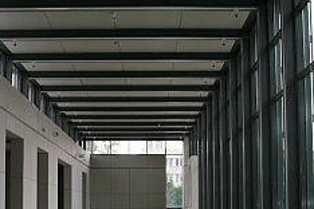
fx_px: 611
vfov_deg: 19.3
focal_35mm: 70
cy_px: 169
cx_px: 165
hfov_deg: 28.8
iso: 100
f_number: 4
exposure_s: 1/40
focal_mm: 7.4
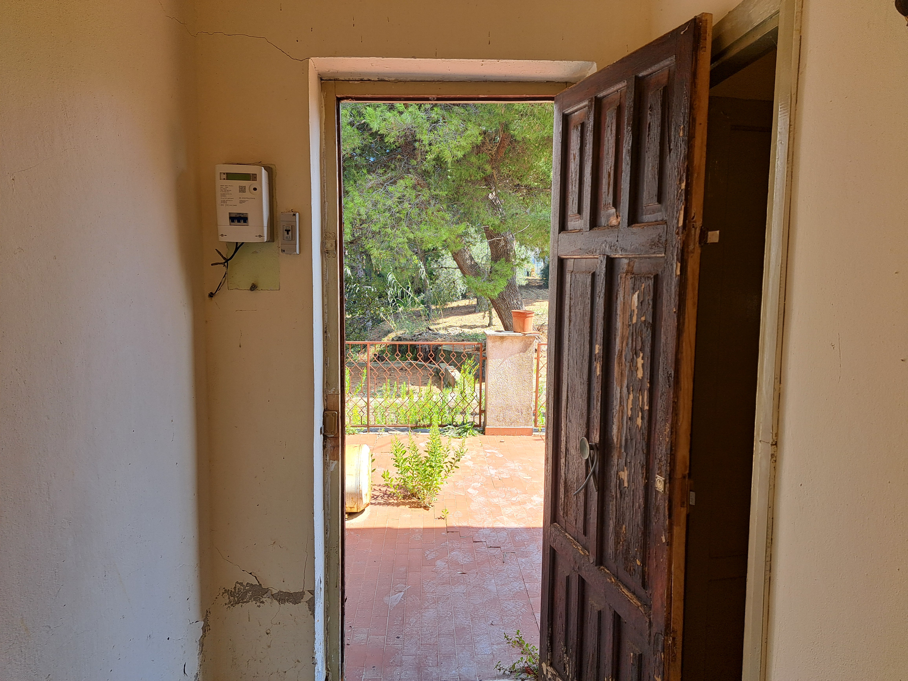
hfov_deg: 71.6
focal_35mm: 24
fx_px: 630
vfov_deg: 56.8
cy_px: 340
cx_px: 454
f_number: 1.8
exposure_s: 1/211
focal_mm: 5.23
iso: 50
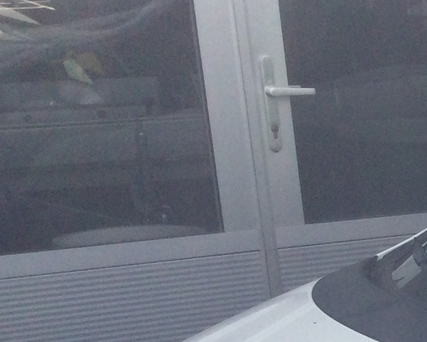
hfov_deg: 12.7
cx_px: 892
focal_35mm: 130
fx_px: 1643
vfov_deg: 11.0
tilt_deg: -24.2
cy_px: 628
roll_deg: +0.7
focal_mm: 3.3
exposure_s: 1/1072
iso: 25
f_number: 2.4
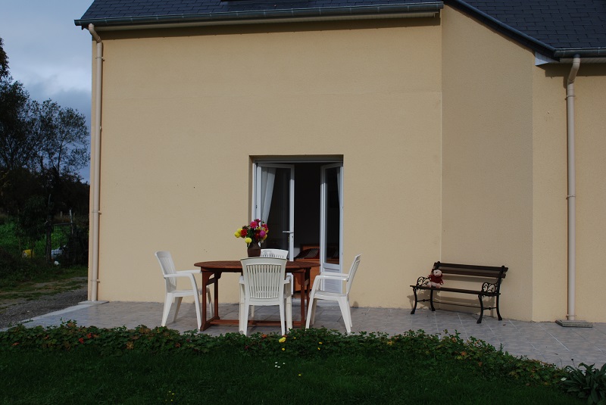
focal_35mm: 39
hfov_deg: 49.5
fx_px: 657
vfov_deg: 34.3
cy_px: 202
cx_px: 303
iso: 100
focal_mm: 26
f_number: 8
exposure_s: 1/250
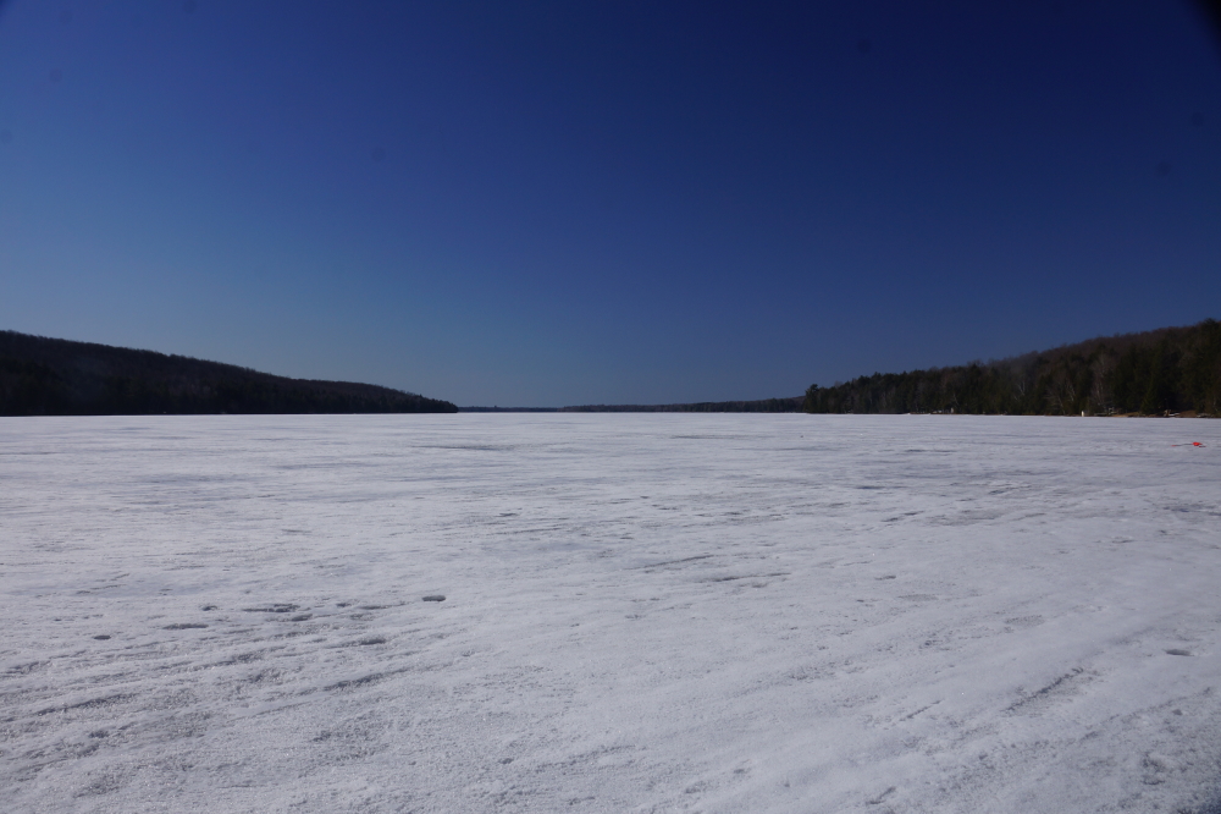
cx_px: 610
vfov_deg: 43.6
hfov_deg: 61.9
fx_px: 1017
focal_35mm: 30
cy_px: 407
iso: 100
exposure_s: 1/100
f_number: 13
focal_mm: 20
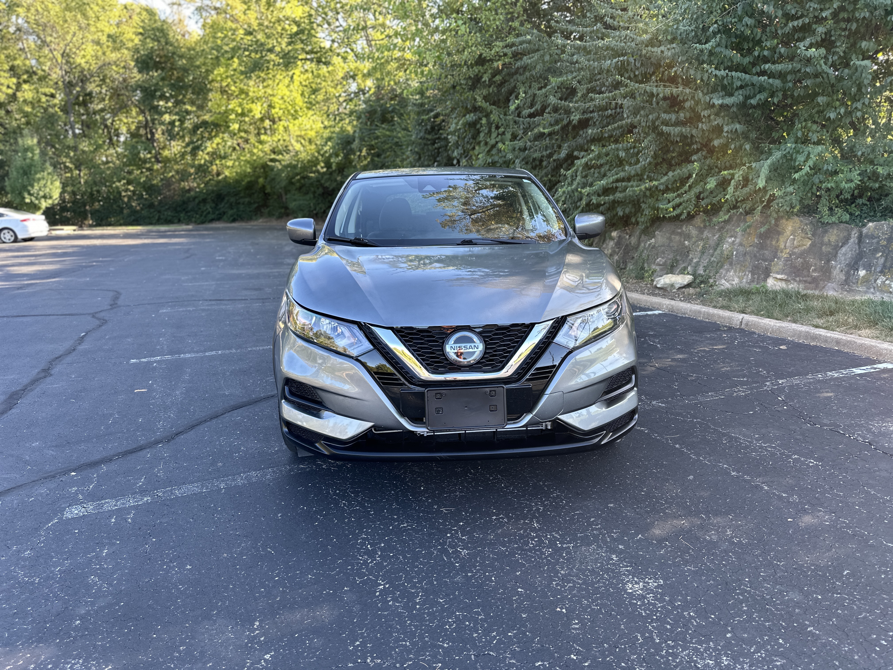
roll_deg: -0.1
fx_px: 619
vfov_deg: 56.8
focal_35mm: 24
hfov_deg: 71.6
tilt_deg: -13.0
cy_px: 335
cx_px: 446
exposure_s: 1/167
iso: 64
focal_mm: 6.86
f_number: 1.78
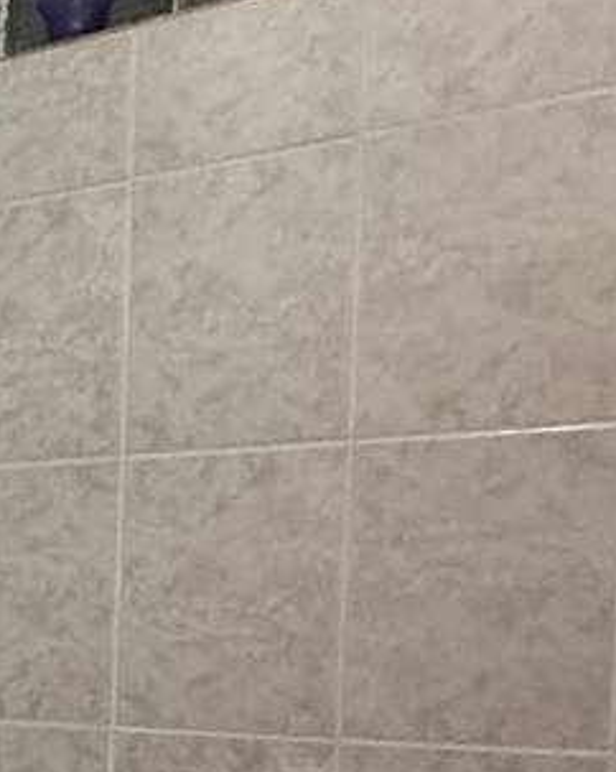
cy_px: 693
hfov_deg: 15.3
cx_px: -802
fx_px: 1483
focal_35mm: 65
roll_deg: +0.4
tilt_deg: -3.5
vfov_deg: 28.1
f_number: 2.2
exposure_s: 1/60
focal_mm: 2.22
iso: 640
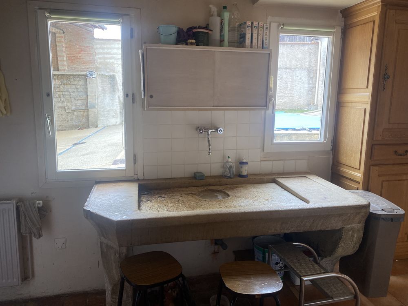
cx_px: 204
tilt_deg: -10.6
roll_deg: -0.9
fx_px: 306
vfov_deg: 53.1
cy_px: 153
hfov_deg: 67.3
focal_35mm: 26
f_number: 1.8
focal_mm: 4.25
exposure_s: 1/122
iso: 100
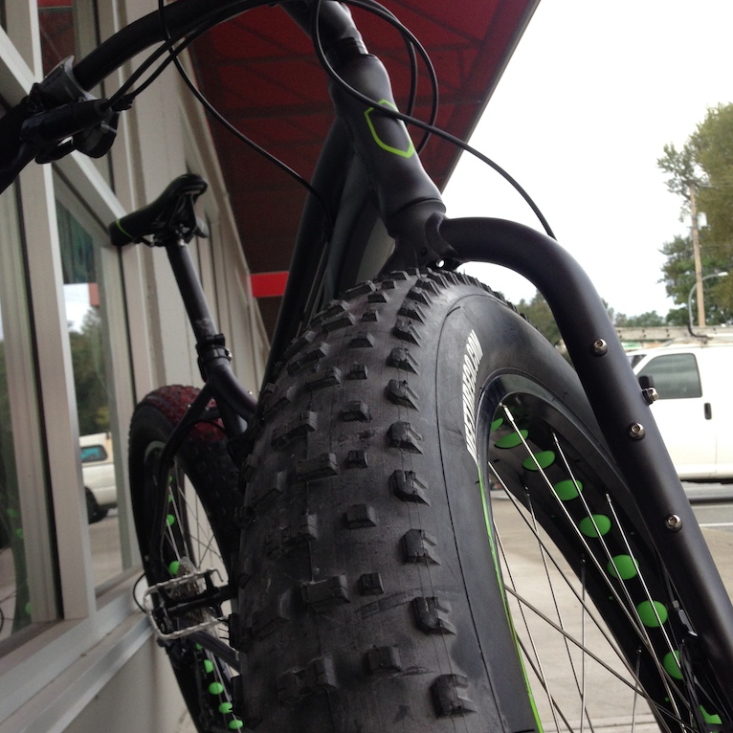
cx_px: 366
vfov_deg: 42.3
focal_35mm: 39
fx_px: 934
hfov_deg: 42.8
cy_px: 484
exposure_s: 1/120
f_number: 2.4
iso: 80
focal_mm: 4.12
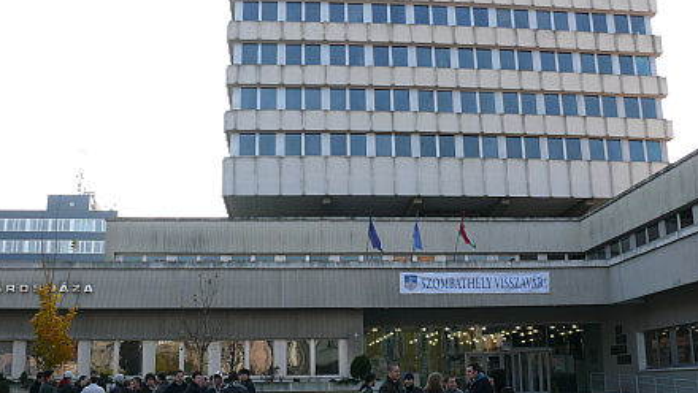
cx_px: 352
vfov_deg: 30.4
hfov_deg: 51.6
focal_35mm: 39
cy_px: 233
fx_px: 722
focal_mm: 7.4
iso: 100
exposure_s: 1/250
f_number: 4.5
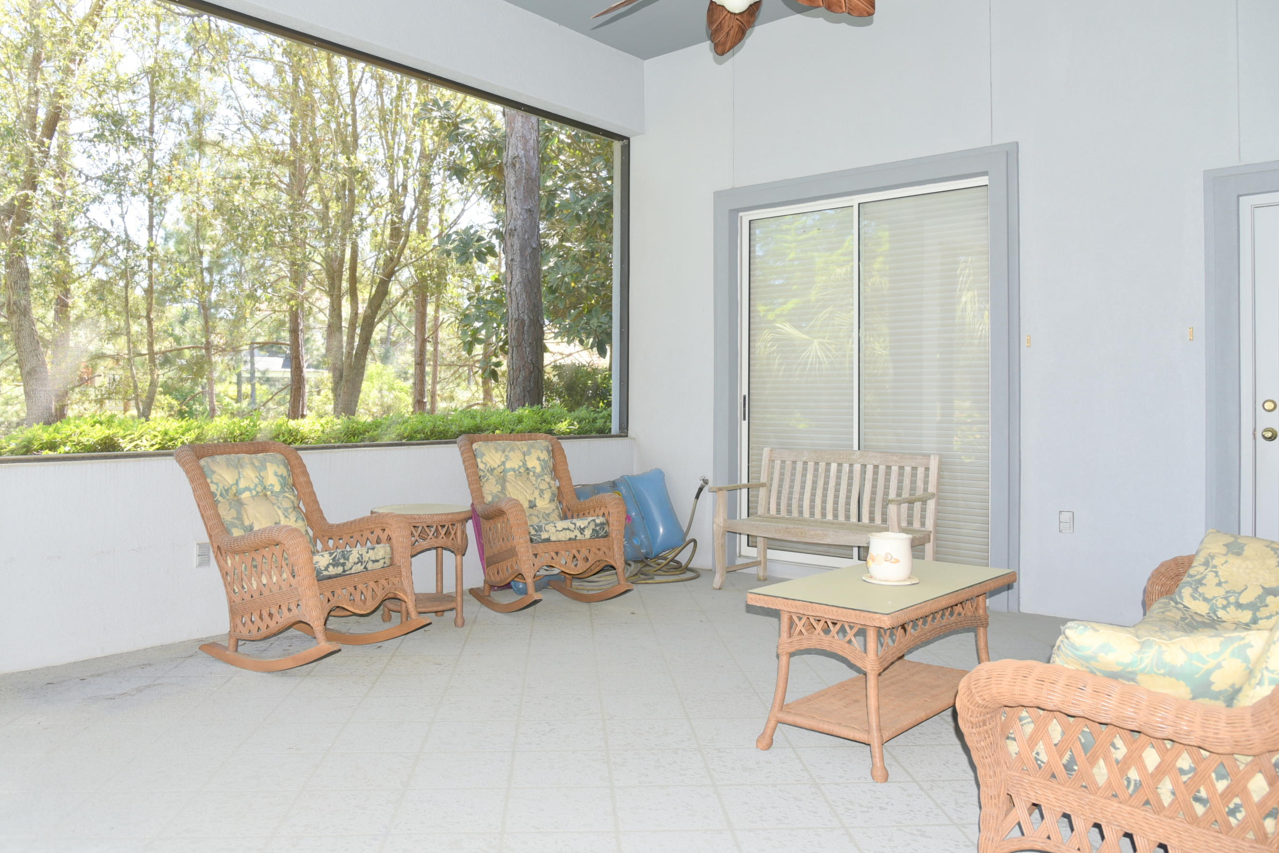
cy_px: 391
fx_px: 959
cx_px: 593
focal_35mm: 27
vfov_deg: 47.9
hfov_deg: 67.3
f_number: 5.6
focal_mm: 24
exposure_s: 1/125
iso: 640
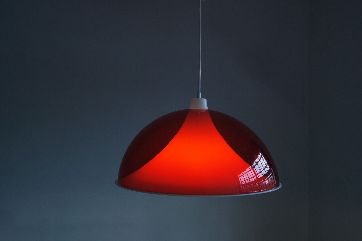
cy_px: 120
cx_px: 181
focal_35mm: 36
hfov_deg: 53.1
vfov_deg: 36.9
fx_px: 362
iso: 400
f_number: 5.6
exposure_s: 1/100
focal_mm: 24
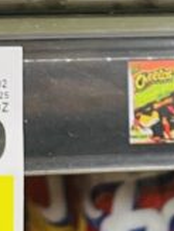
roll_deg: -4.5
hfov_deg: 9.1
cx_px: -23
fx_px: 1086
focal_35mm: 162
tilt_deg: -24.2
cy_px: -130
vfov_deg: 11.6
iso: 125
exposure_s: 1/60
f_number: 1.6
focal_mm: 4.2
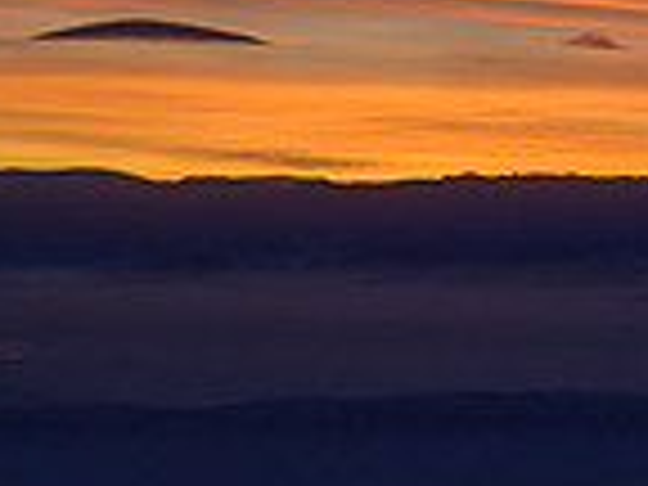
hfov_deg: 8.7
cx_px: 927
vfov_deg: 6.6
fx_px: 4156
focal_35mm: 222
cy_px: -207
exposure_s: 1/500
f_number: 7.1
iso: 640
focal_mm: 56
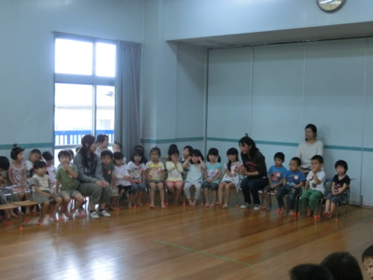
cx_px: 186
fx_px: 506
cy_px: 140
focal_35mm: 47
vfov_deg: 30.9
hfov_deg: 40.4
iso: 400
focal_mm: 8.29
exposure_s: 1/125
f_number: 4.2
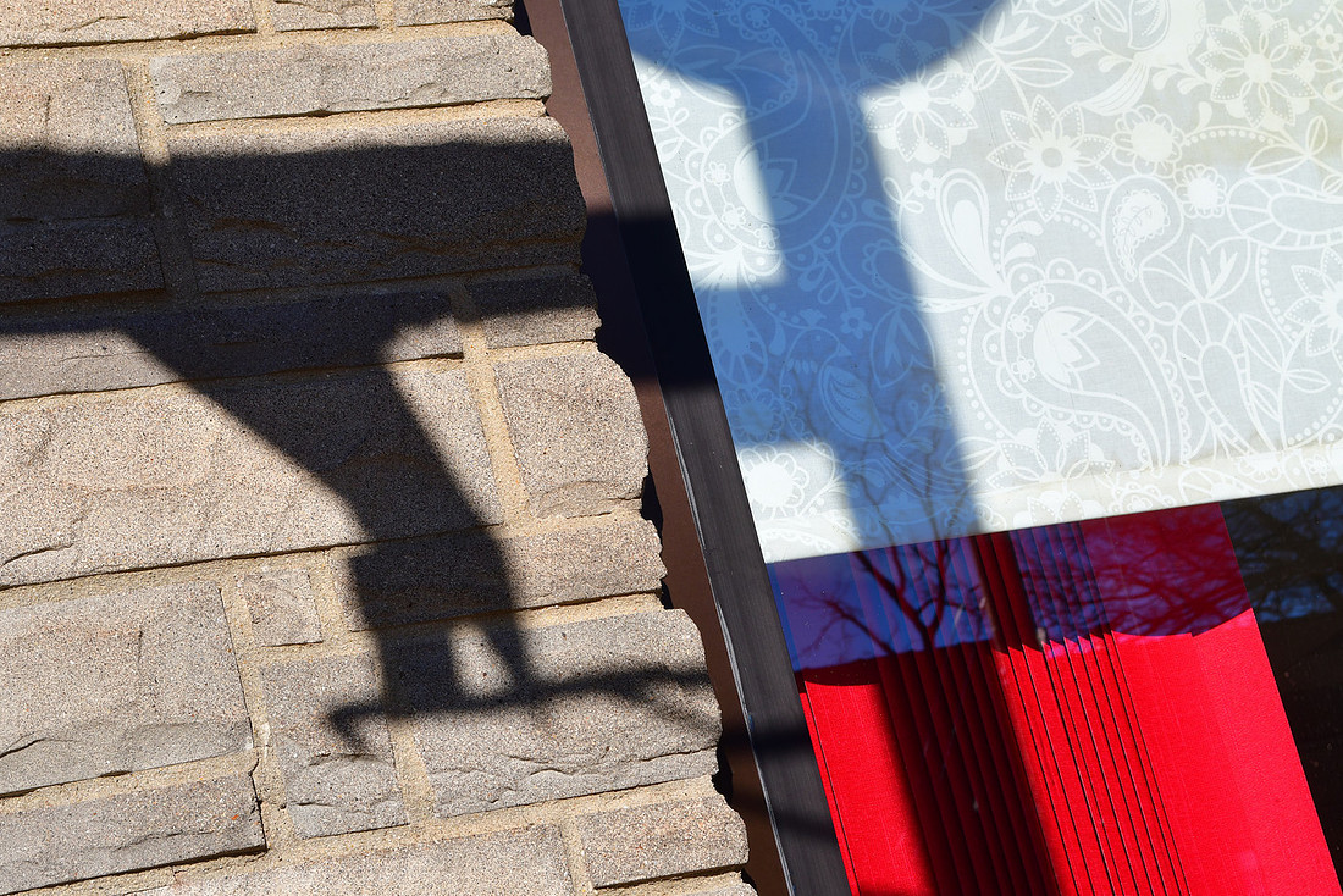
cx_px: 672
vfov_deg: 16.7
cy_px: 448
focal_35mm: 82
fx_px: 3060
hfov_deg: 24.8
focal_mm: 55
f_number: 11
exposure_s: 1/250
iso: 200
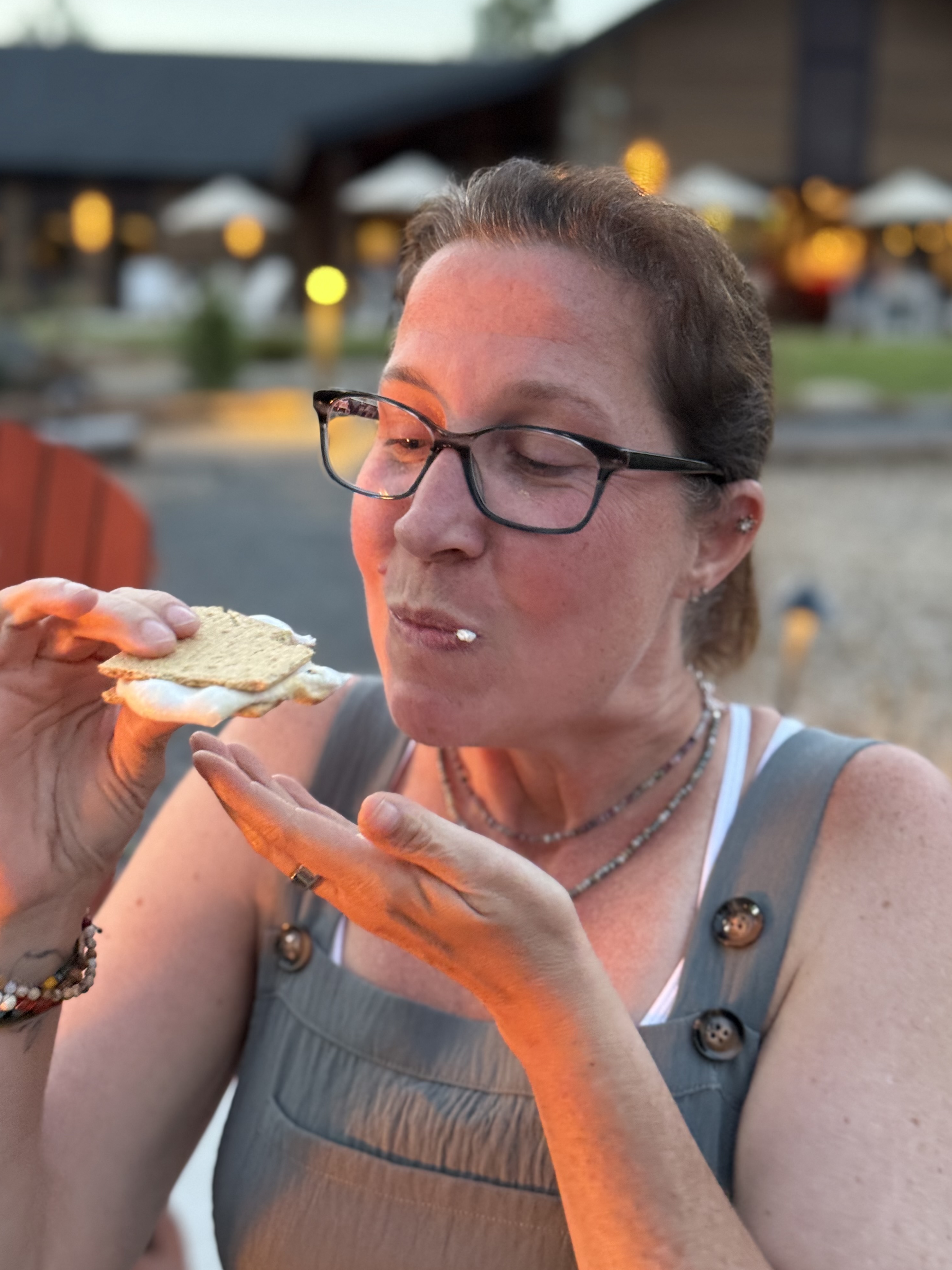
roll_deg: -1.1
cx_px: 478
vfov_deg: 38.9
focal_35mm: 49
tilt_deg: -8.3
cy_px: 629
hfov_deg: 29.7
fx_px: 1797
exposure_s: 1/40
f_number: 1.78
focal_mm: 6.76
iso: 400
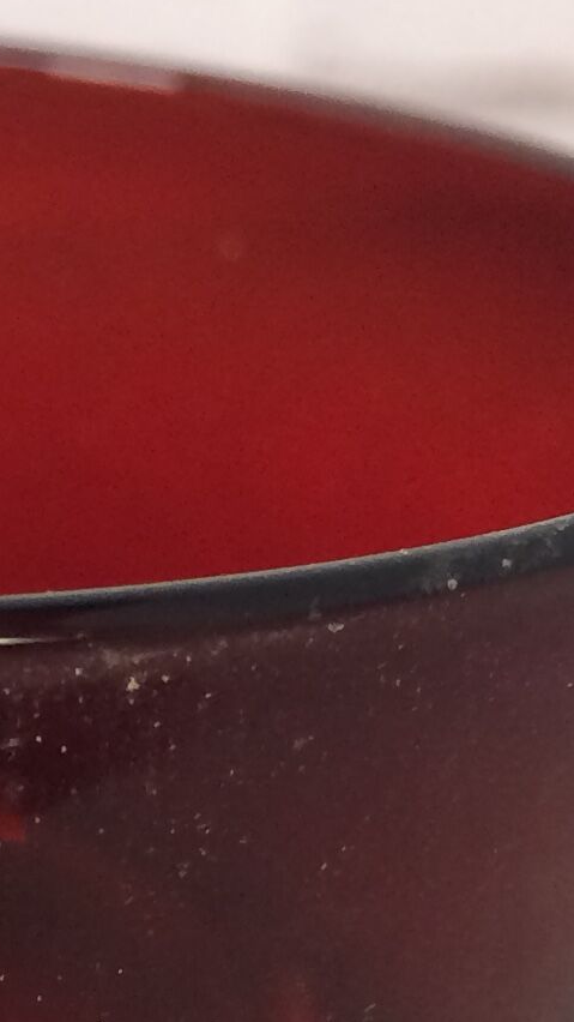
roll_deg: -0.2
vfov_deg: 16.9
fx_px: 3275
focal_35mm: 121
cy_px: 1237
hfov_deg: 9.5
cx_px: -489
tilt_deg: -27.7
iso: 50
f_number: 2.2
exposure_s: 1/33
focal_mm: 4.15
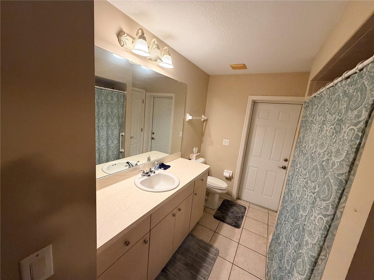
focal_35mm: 14
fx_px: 151
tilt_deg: -11.3
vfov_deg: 85.7
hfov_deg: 102.1
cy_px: 140
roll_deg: -5.8
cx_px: 187
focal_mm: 2.22
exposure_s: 1/60
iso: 400
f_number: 2.2
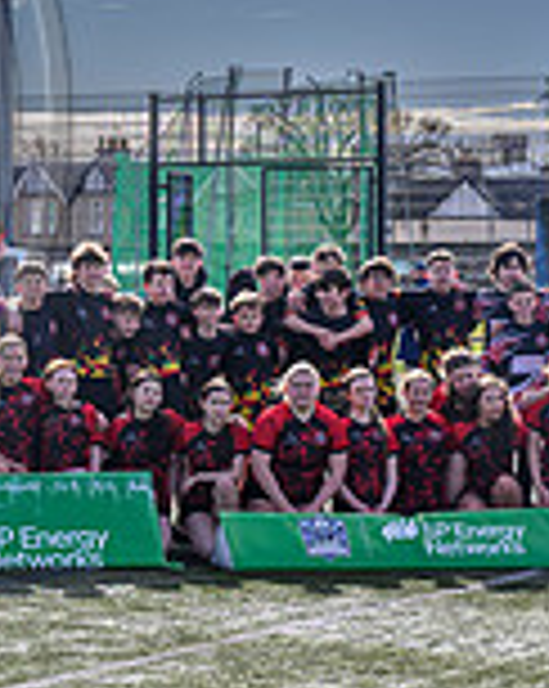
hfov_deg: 10.7
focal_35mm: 138
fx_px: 2808
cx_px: -298
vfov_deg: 14.0
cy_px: 308
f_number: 6.3
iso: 200
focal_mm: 36
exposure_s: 1/640
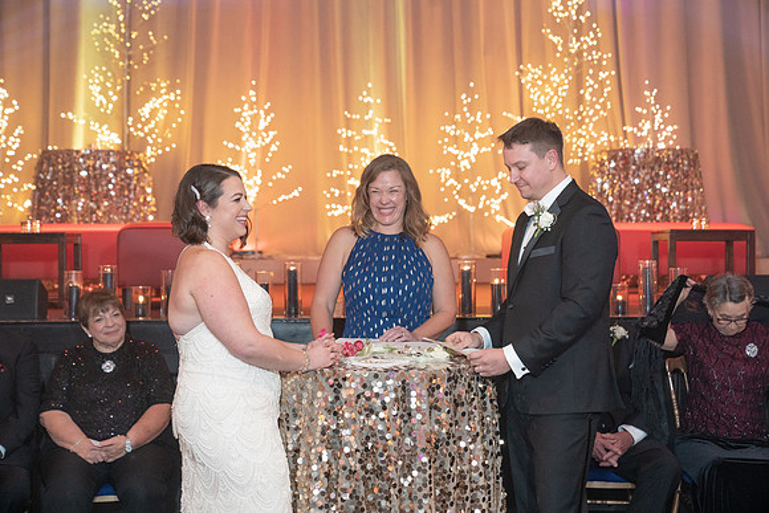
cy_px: 256
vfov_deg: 19.5
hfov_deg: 28.8
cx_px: 384
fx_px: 1496
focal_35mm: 70
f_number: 4
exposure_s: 1/125
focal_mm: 70
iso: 4000
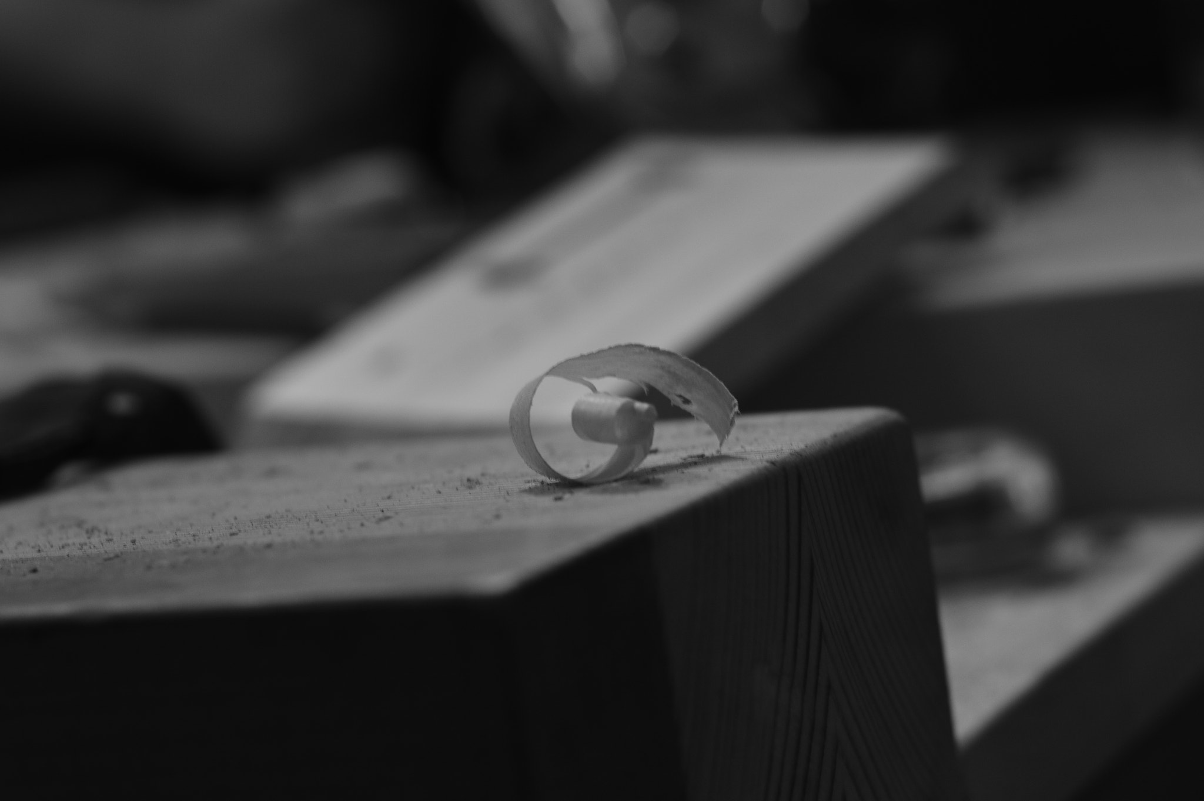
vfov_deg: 18.2
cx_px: 602
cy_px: 400
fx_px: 2506
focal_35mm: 75
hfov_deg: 27.0
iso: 200
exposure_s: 1/50
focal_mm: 50
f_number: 4
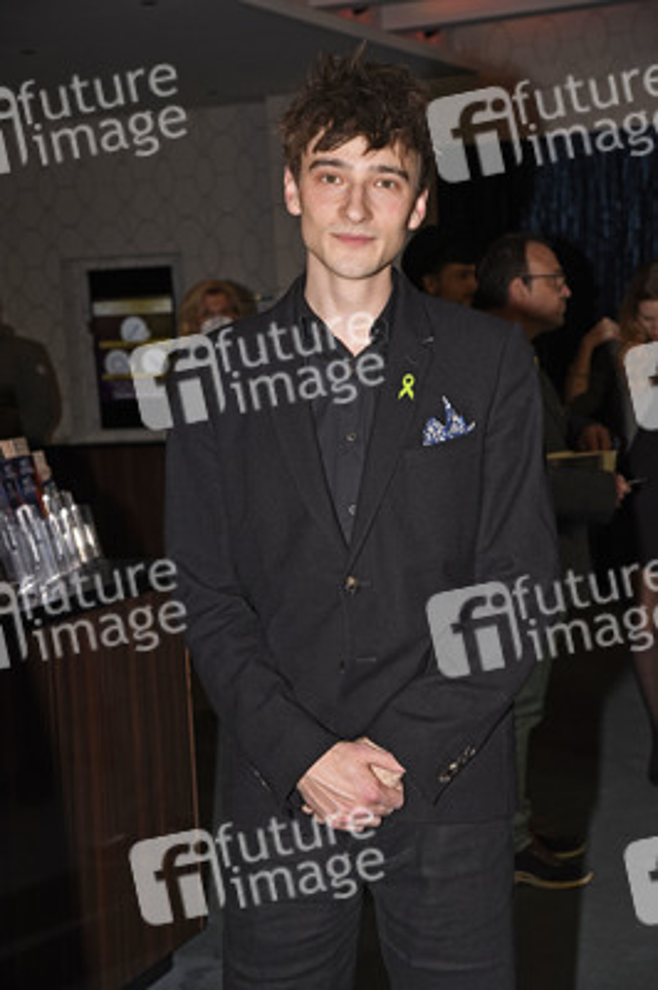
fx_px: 2060
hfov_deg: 18.2
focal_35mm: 75
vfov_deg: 27.0
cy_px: 495
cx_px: 329
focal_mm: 75
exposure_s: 1/160
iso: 1600
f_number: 8
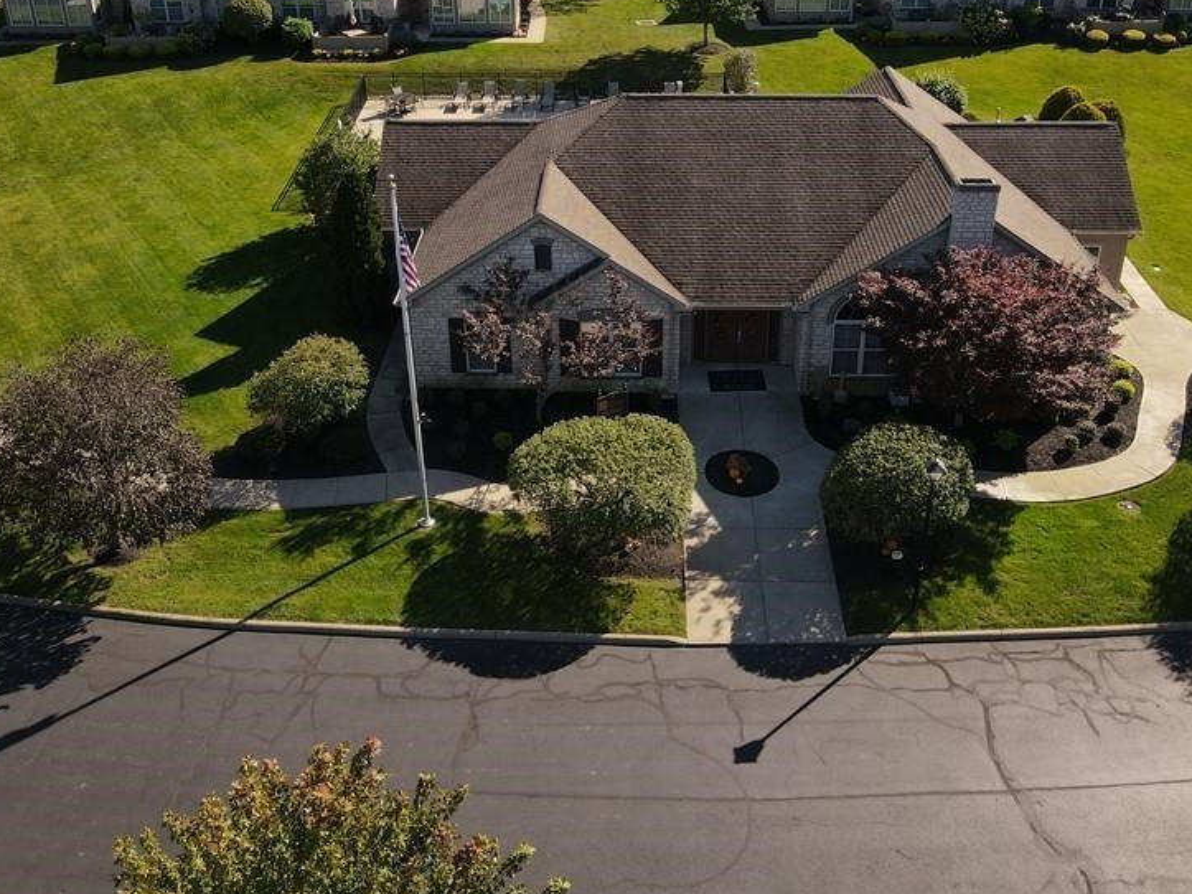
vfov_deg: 41.2
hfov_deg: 53.9
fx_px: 1171
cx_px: 640
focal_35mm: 34
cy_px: 292
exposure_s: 1/500
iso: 100
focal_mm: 4.5
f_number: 2.8
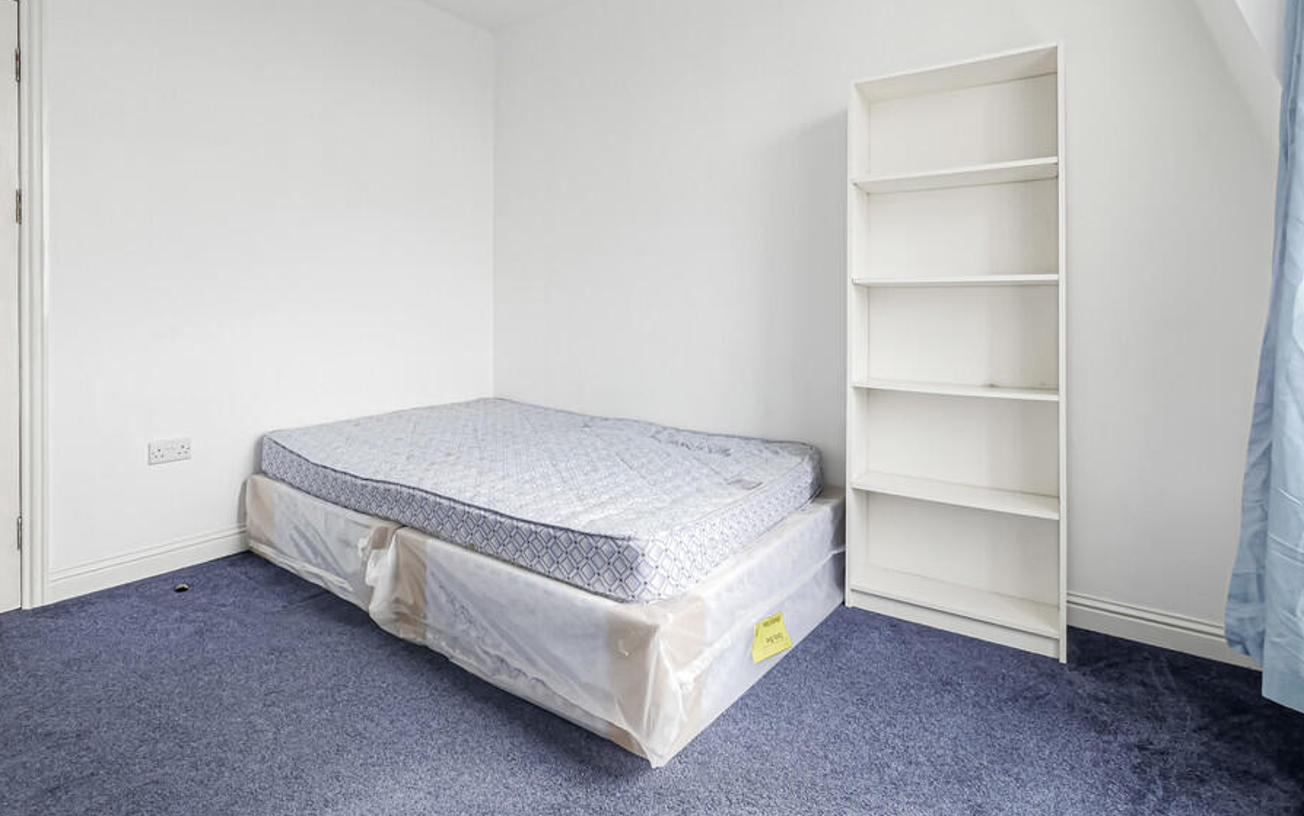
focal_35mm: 17
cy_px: 298
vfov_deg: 66.8
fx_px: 604
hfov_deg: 93.8
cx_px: 567
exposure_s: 1/60
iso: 200
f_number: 4
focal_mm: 7
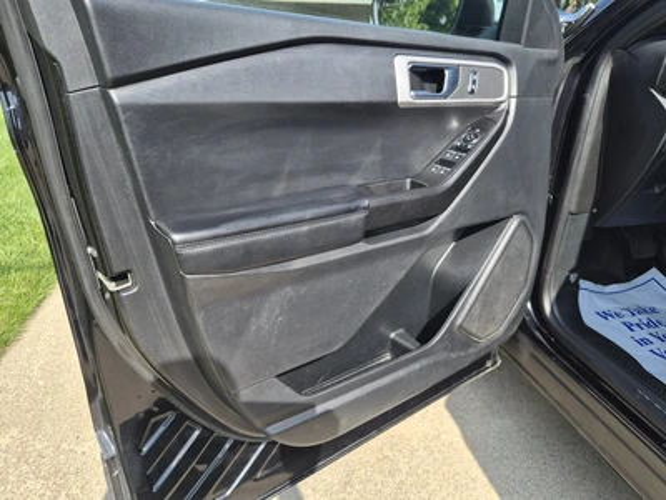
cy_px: 250
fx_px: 443
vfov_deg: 58.9
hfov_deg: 73.9
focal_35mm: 23
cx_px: 333
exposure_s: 1/2296
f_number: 1.8
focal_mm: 5.4
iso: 80
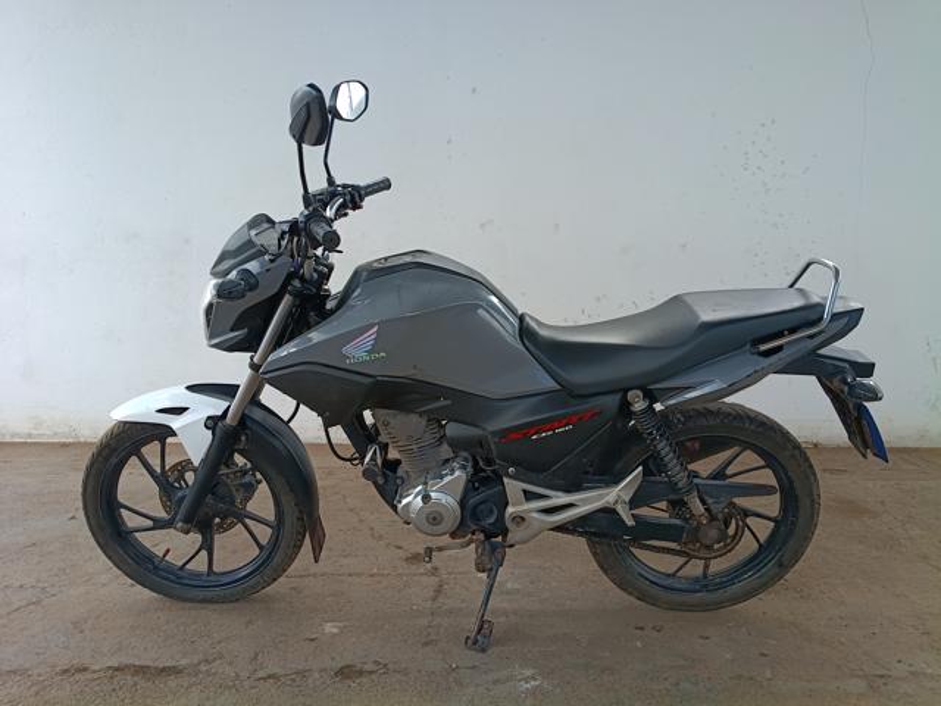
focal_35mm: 26
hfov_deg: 67.3
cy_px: 353
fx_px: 707
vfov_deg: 53.1
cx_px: 470
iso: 143
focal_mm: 4.81
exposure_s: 1/231
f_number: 1.8
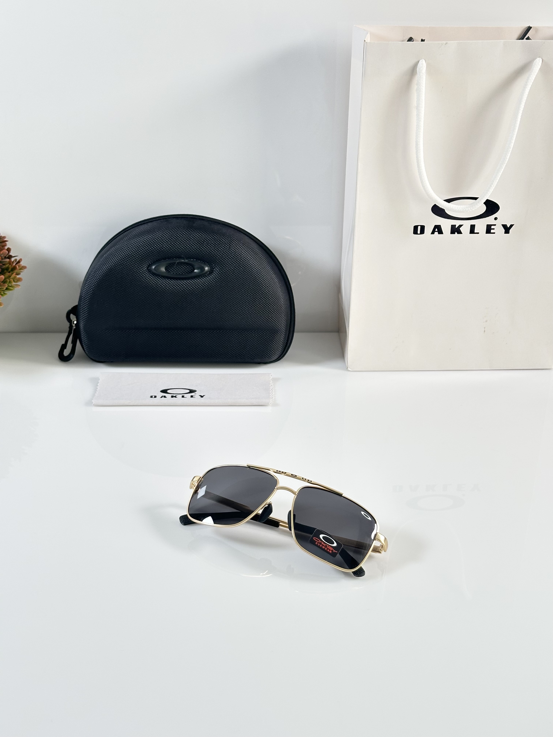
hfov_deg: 30.3
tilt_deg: -27.1
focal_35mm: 48
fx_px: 1022
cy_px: 368
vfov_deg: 39.7
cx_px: 276
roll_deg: -1.4
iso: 64
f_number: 1.78
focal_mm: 6.86
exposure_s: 1/100
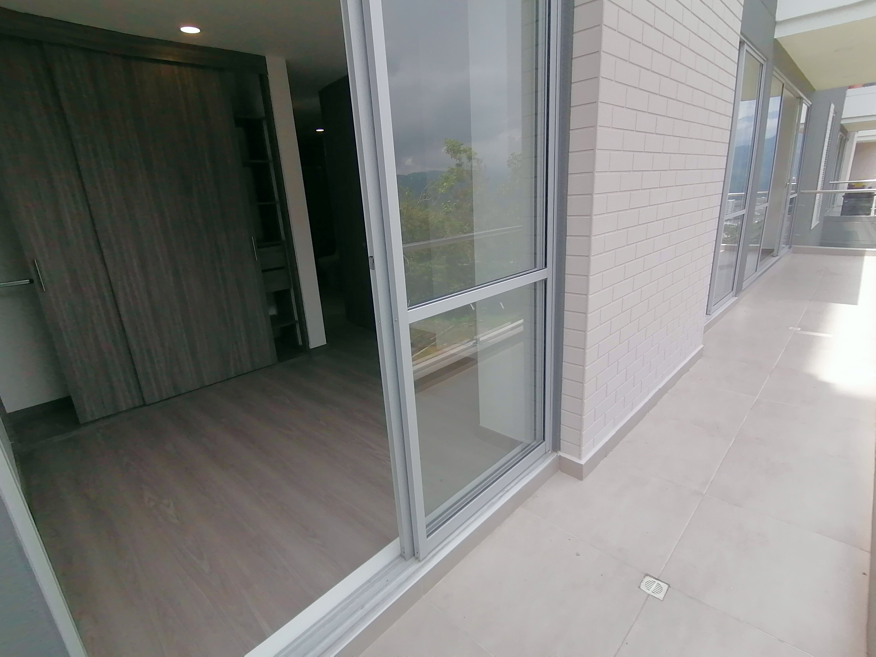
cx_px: 438
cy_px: 328
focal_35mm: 17
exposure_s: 1/625
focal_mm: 2.7
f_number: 2.4
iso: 50
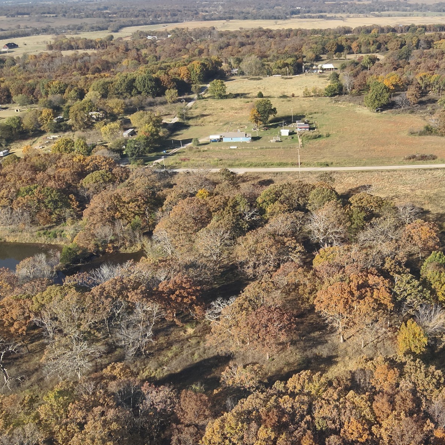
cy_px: 256
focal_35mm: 34
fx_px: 495
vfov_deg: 48.3
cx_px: 312
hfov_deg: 47.3
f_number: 2.8
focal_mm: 4.4
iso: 100
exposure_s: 1/640
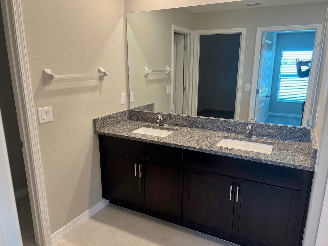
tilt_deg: -15.0
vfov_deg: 53.1
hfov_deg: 67.3
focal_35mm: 26
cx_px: 164
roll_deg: +0.2
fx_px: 246
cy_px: 123
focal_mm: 5.7
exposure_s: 1/120
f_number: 1.5
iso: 125
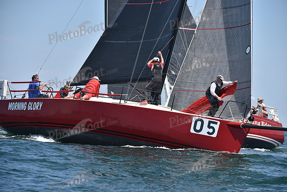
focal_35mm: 200
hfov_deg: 10.3
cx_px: 144
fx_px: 1595
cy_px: 96
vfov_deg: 6.9
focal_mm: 200
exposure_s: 1/1600
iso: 320
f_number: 5.6
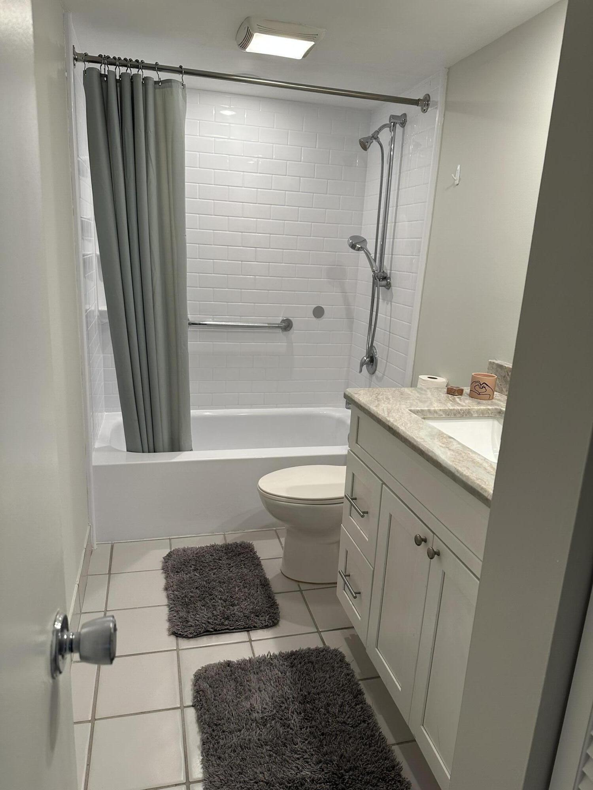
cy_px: 395
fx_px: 548
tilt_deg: -14.1
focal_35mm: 24
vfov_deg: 71.6
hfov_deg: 56.8
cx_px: 296
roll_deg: -2.5
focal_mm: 6.86
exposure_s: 1/120
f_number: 1.78
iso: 125
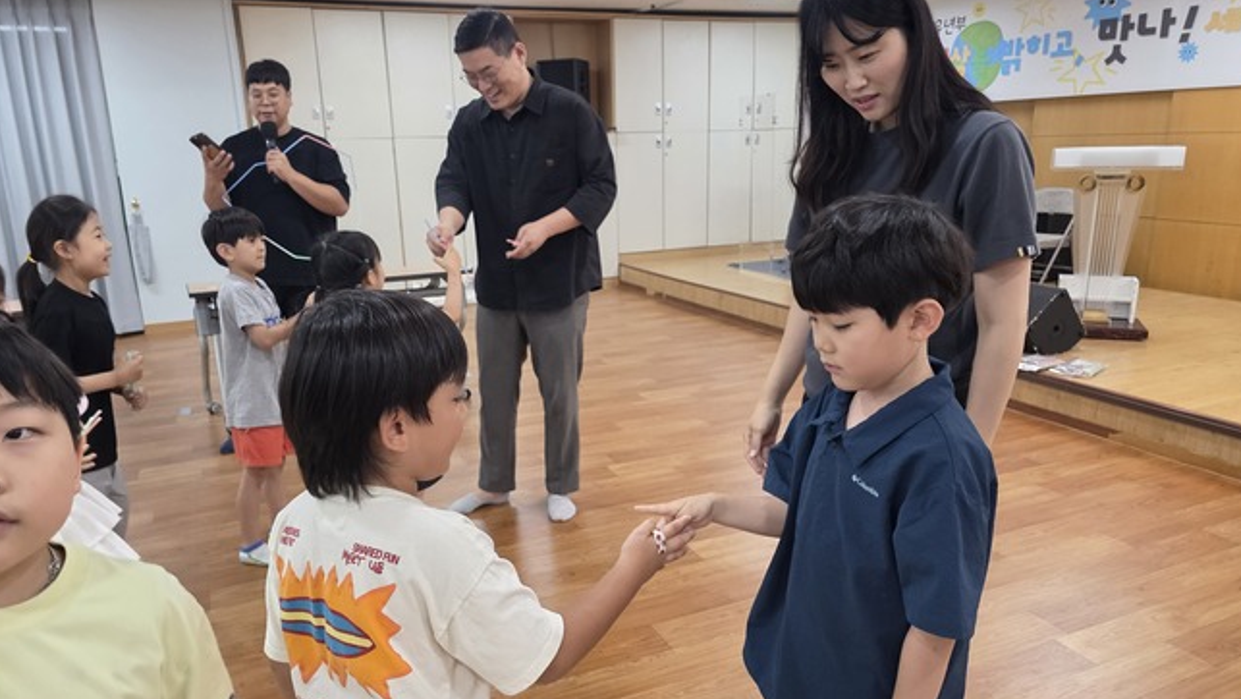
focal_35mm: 26
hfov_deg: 71.9
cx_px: 617
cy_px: 384
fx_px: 856
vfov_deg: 44.4
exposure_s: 1/120
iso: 400
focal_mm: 6.3
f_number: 1.7
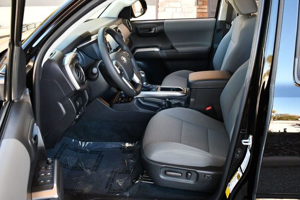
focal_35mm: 37
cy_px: 102
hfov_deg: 51.9
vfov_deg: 35.9
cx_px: 149
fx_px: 308
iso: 800
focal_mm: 18
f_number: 3.5
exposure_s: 1/160
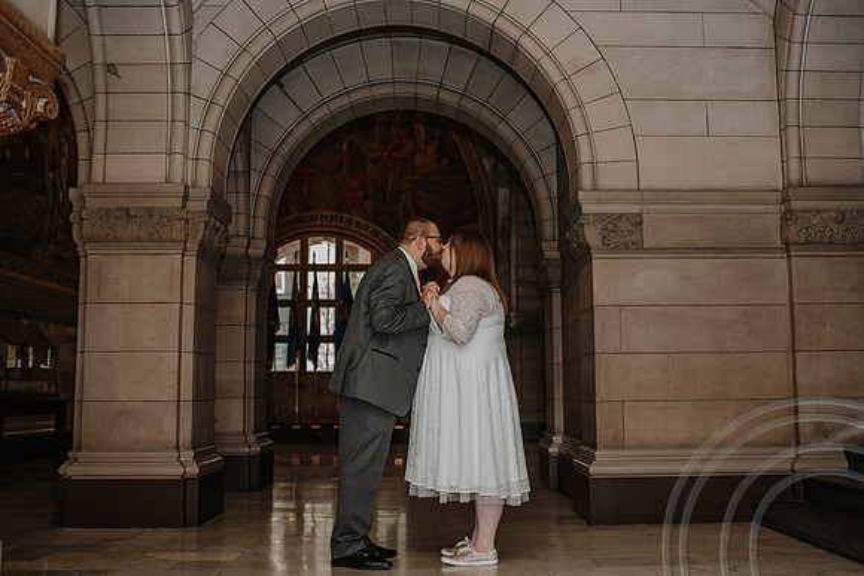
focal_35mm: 40
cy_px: 270
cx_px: 472
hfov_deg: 48.6
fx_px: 955
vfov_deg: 33.6
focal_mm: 35
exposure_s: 1/200
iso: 1000
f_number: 2.5
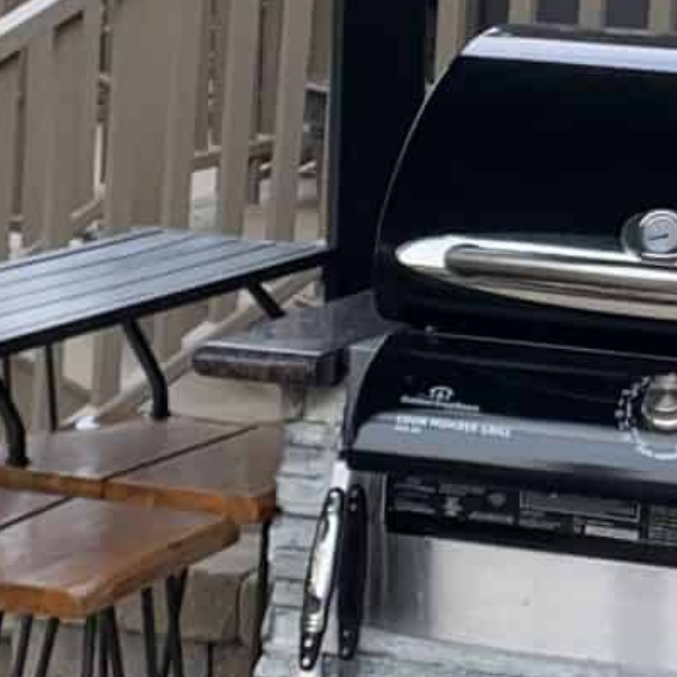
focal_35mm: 147
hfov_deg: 11.8
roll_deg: -4.3
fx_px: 3253
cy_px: 227
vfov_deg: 11.9
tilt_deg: -5.3
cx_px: 601
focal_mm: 4.25
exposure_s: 1/835
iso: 25
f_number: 1.8
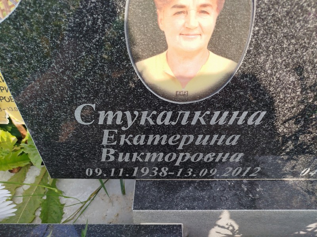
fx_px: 220
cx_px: 158
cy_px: 118
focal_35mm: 24
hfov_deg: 71.6
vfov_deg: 56.8
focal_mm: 5.31
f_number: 1.7
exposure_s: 1/401
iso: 50
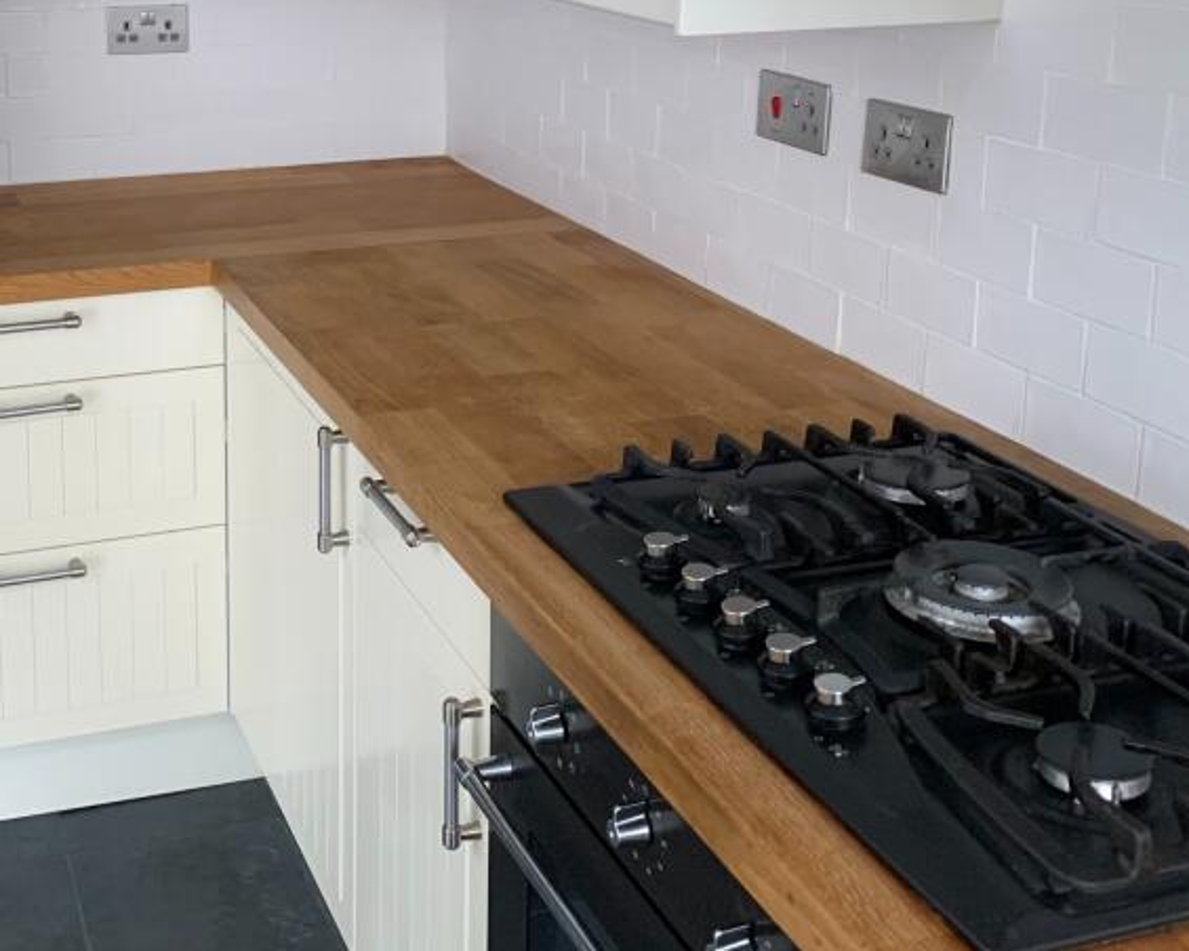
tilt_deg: -12.1
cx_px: 303
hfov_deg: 39.3
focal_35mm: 46
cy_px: 181
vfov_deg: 31.8
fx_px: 1619
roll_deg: +0.3
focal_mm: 4.25
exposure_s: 1/50
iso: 320
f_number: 1.8
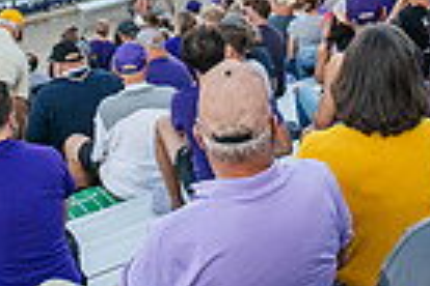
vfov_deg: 12.8
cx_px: 174
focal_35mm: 101
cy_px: -157
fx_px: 1206
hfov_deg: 20.2
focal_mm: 24
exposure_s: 1/640
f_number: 4.5
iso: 320
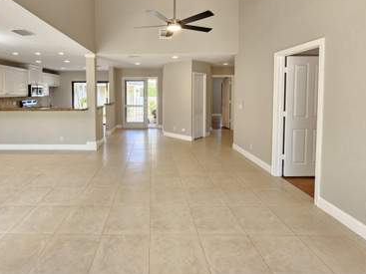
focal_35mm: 17
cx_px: 150
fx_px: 180
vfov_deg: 73.2
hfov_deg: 90.1
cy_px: 100
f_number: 2.2
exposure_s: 1/60
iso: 125
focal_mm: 2.2
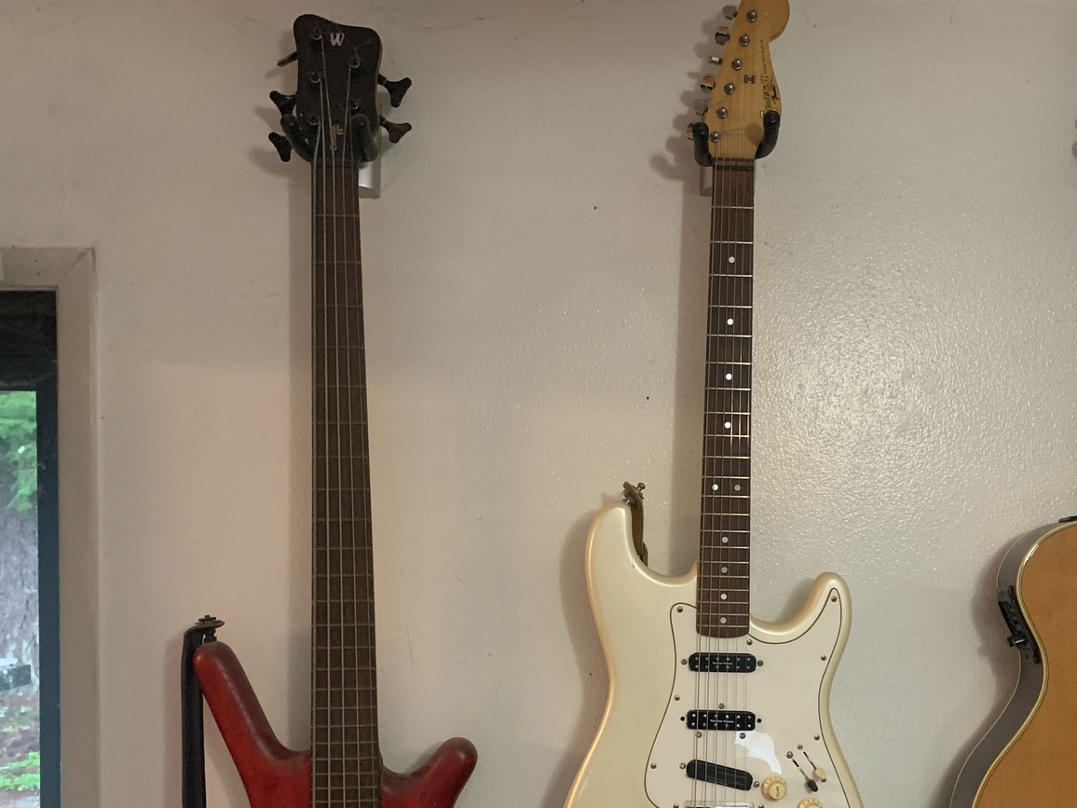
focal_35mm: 36
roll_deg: -1.2
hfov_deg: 50.9
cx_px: 660
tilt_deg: -2.6
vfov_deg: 39.1
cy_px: 548
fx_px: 1120
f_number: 1.8
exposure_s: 1/30
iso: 400
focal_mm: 4.25
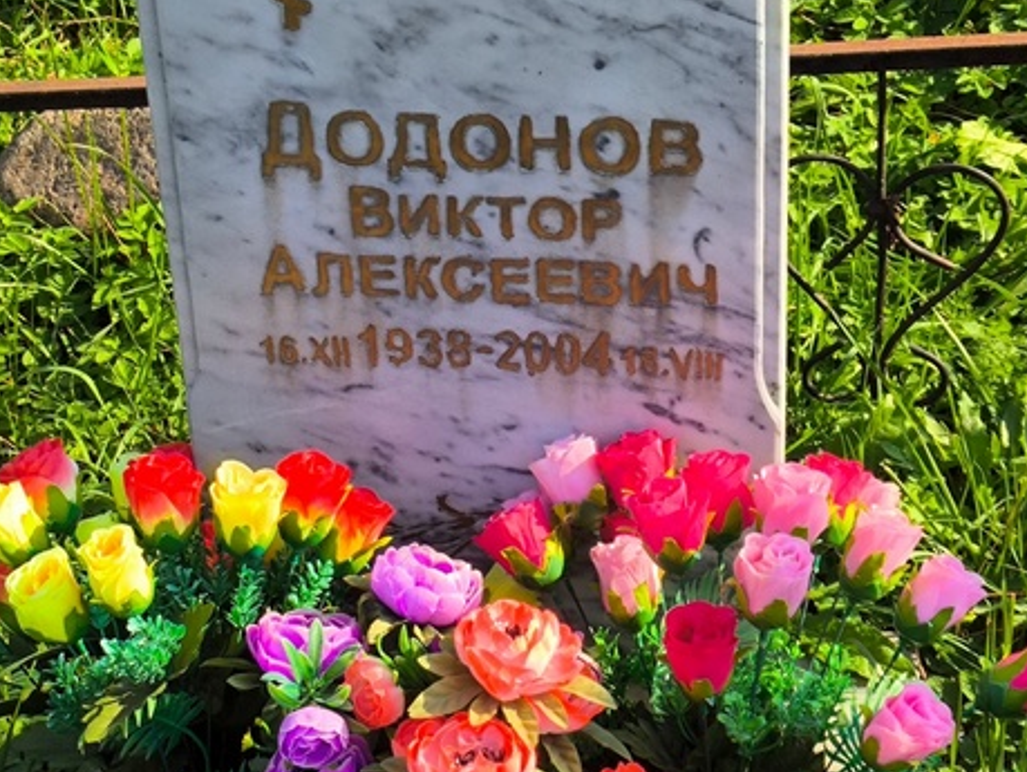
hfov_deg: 22.5
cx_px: 549
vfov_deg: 17.0
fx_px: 2583
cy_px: 309
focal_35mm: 87
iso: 50
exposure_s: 1/1081
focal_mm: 4.71
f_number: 1.7
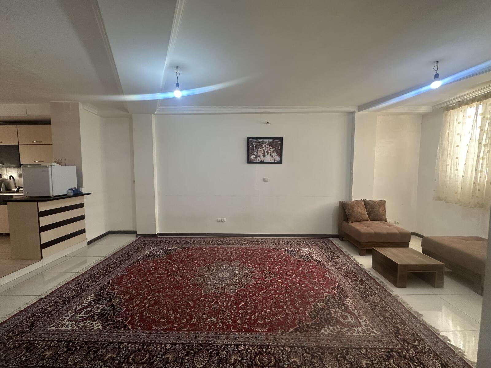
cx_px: 246
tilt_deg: -4.7
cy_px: 184
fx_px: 199
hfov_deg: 102.1
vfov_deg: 85.7
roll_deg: +0.6
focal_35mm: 14
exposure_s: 1/99
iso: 200
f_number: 2.2
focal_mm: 2.22
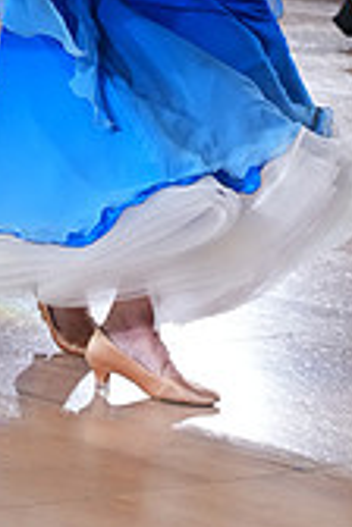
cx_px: -61
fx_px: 3402
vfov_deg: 8.7
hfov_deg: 5.9
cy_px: -226
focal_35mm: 232
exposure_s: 1/500
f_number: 4.5
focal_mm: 67
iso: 3200
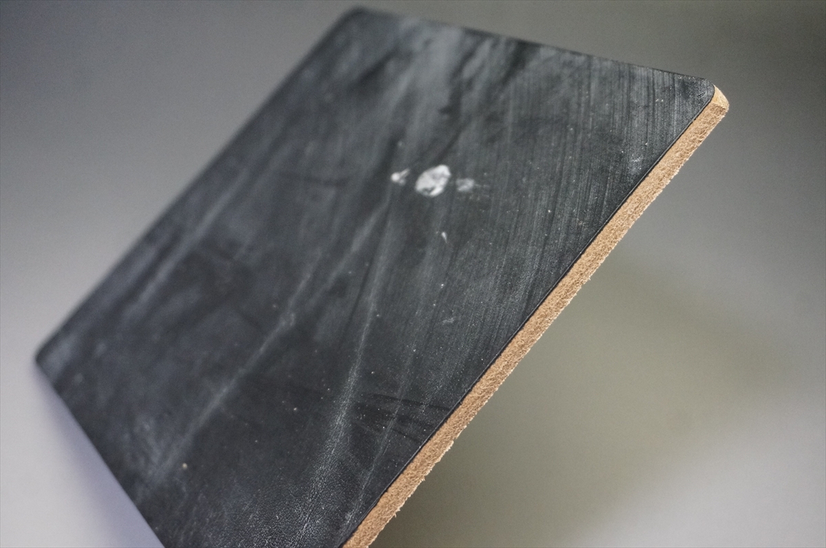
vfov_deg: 27.2
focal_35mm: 50
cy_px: 274
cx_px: 413
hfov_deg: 40.0
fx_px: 1134
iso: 3200
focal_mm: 33
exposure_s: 1/100
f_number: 5
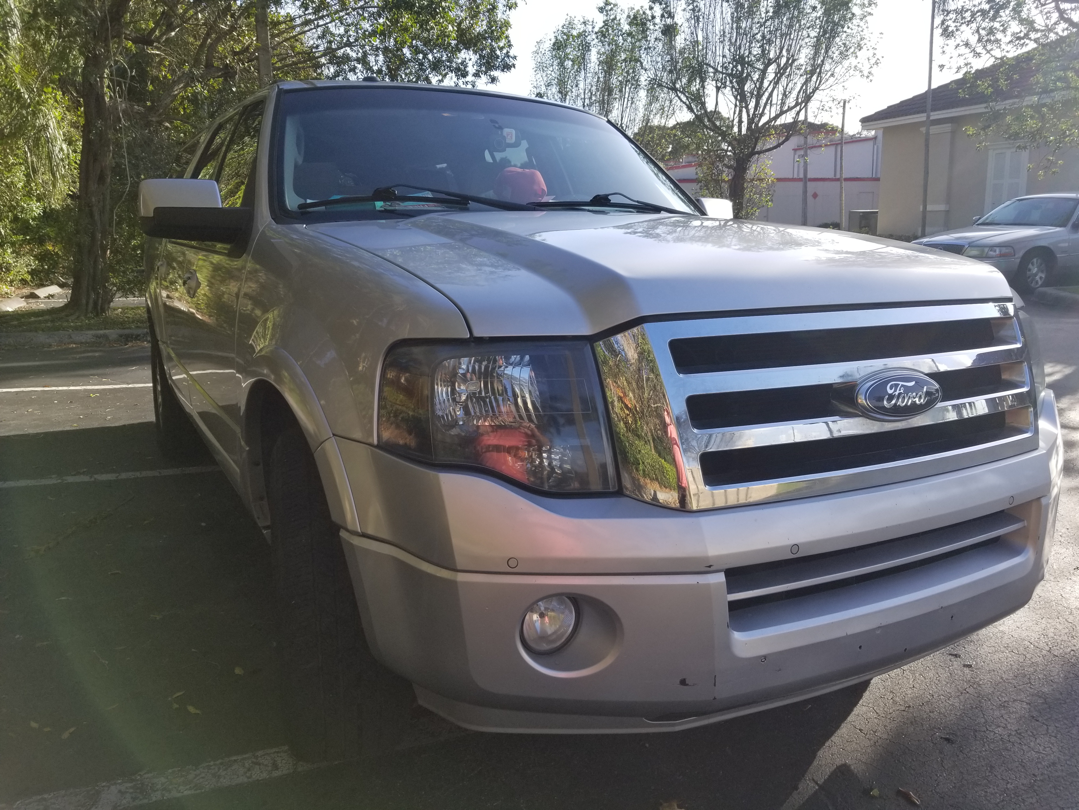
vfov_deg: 53.1
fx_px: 810
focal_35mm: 26
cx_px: 540
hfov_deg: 67.3
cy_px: 405
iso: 50
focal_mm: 4.3
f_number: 1.7
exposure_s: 1/1068
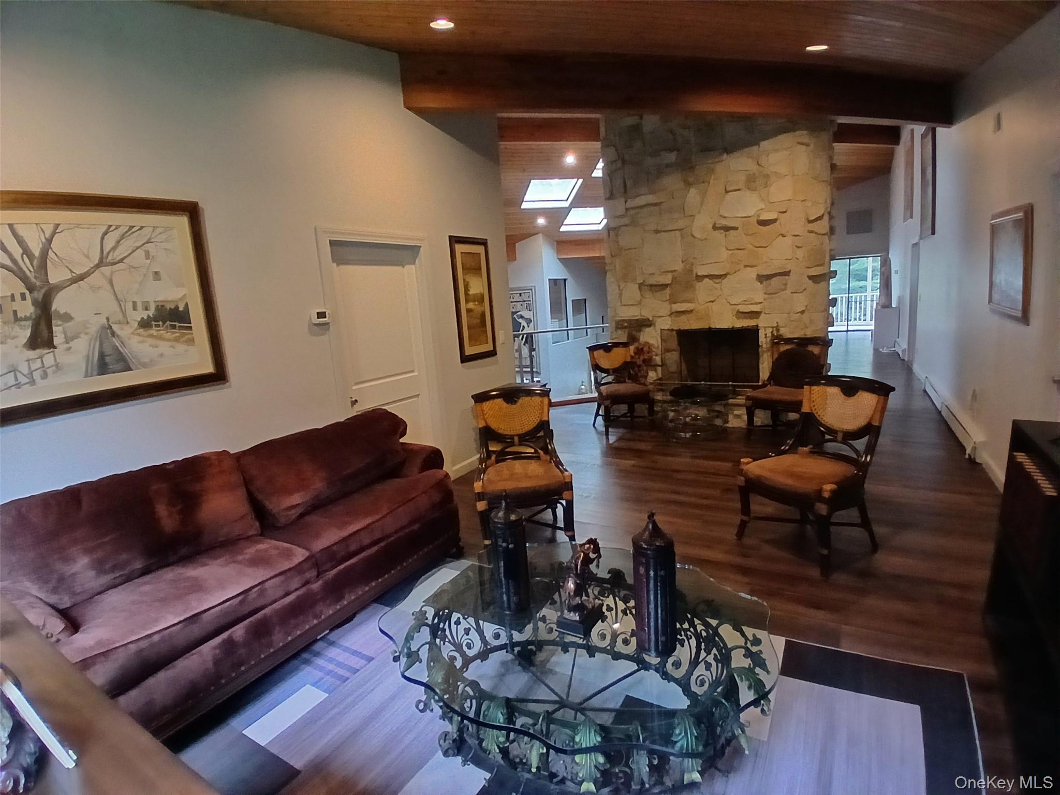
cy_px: 398
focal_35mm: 17
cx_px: 530
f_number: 2.2
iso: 500
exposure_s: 1/30
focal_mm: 1.4
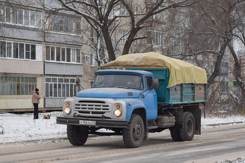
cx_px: 122
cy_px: 82
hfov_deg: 24.6
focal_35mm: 82
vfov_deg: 16.6
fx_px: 561
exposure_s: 1/800
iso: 800
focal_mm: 55
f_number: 5.6
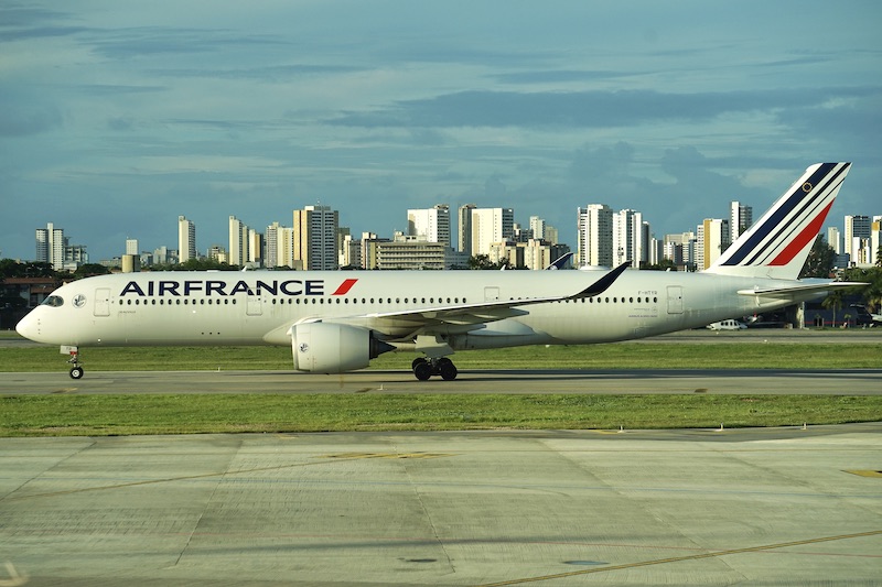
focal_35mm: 130
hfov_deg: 15.8
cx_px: 441
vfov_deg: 10.5
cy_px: 294
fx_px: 3184
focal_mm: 130
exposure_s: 1/500
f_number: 5.6
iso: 320
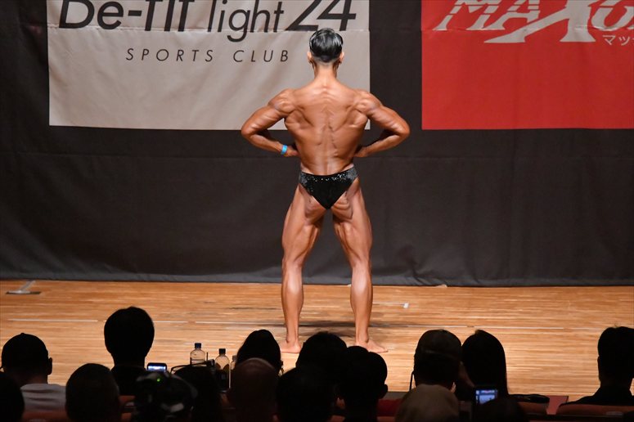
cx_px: 317
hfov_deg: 8.6
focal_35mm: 240
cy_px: 211
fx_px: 4225
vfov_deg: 5.7
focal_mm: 160
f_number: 5.6
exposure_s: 1/400
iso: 12800
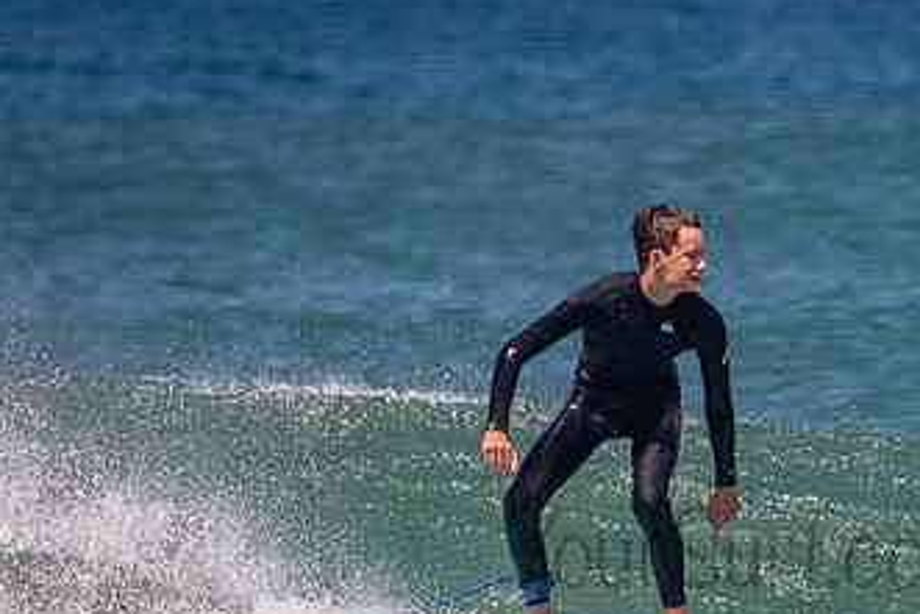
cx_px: 795
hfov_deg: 2.1
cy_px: 524
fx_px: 25514
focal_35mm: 998
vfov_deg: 1.4
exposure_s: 1/1250
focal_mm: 380
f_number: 5.6
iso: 220
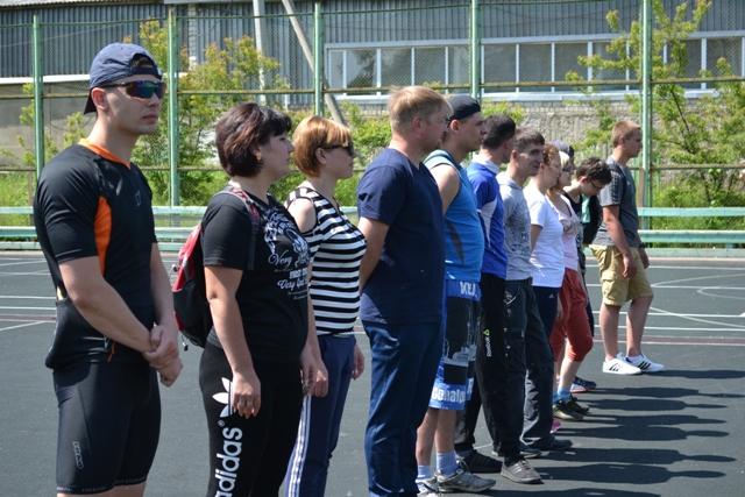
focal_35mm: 75
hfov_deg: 27.0
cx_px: 372
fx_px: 1552
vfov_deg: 18.2
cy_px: 248
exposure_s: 1/500
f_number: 5.6
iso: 400
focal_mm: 50
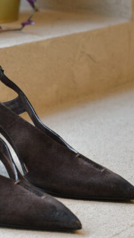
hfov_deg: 8.2
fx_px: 930
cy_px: 75
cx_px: 72
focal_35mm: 147
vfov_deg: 14.6
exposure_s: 1/160
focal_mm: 50
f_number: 5.6
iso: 800
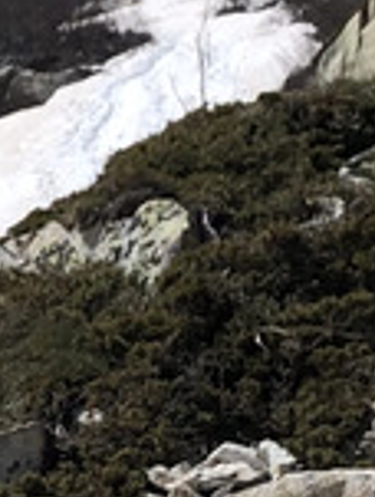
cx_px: -240
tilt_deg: +18.6
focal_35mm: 222
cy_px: 612
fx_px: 3193
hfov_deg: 6.6
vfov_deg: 8.8
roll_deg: -5.5
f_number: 1.8
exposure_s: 1/3003
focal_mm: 4
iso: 20
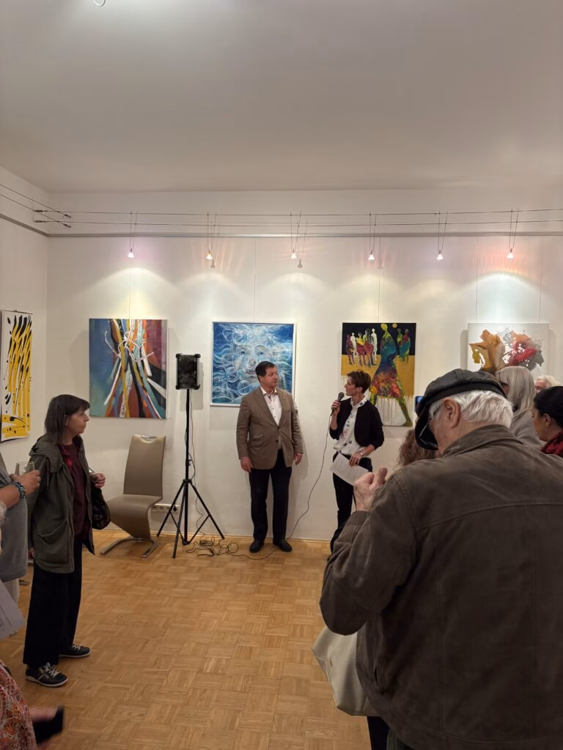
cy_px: 375
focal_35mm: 26
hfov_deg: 53.1
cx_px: 282
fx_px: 564
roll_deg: -2.1
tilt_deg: -0.8
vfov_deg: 67.3
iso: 160
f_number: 1.6
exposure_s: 1/50
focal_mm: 5.96
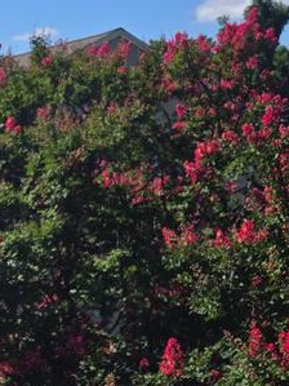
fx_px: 925
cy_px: 411
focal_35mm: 83
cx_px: -206
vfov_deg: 22.4
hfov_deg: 15.6
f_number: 1.8
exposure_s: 1/1770
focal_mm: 5.4
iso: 25
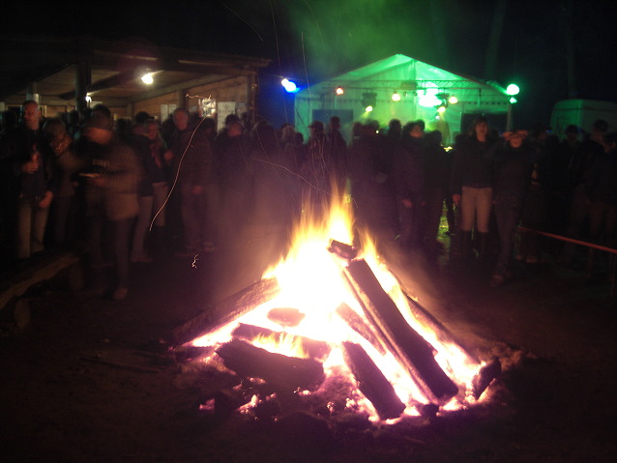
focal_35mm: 38
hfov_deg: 49.0
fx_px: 678
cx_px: 308
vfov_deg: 37.7
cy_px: 232
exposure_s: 1/2
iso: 200
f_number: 2.8
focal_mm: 7.9
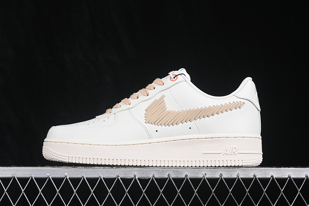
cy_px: 103
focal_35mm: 75
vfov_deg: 18.2
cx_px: 154
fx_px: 644
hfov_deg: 27.0
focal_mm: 50
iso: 160
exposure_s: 1/80
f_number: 8
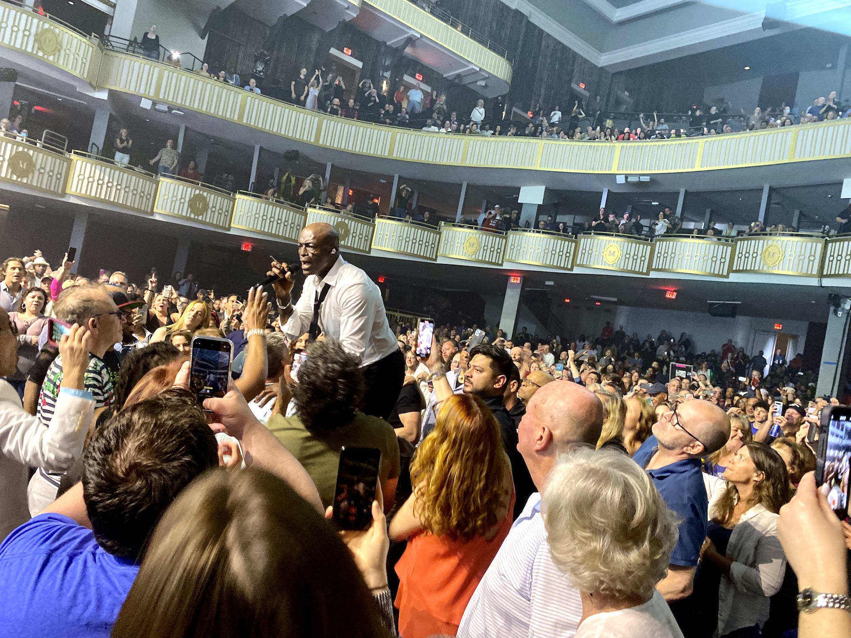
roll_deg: -11.9
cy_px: 319
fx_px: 639
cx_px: 426
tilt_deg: +0.9
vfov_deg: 53.1
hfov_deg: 67.3
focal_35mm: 26
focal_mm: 4.25
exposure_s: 1/32
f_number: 1.8
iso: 640
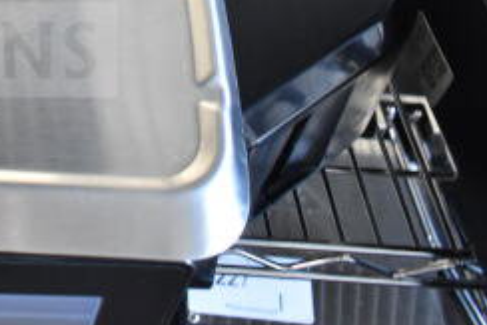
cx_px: -108
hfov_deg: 24.3
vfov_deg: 17.4
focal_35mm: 75
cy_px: -61
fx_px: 1015
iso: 1600
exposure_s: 1/60
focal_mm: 20
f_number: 3.5
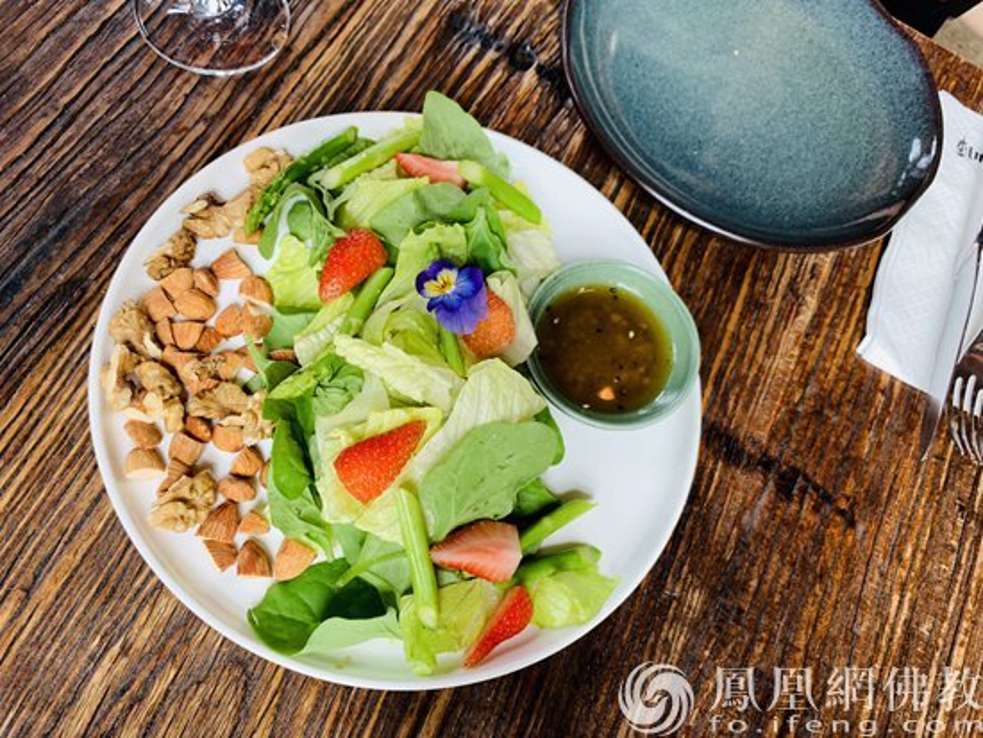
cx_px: 492
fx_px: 739
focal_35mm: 26
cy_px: 369
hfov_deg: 67.3
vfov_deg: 53.1
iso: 32
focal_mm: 4.25
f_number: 1.8
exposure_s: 1/100
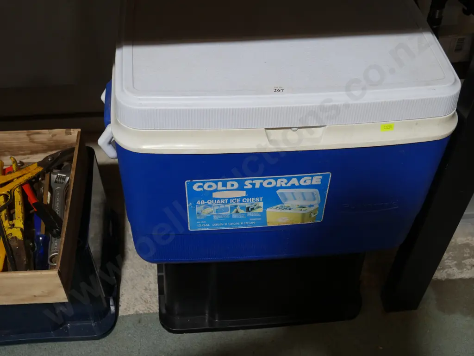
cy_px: 178
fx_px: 603
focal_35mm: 44
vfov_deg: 32.9
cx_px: 237
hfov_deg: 42.9
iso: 400
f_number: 4.7
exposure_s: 1/60
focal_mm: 22
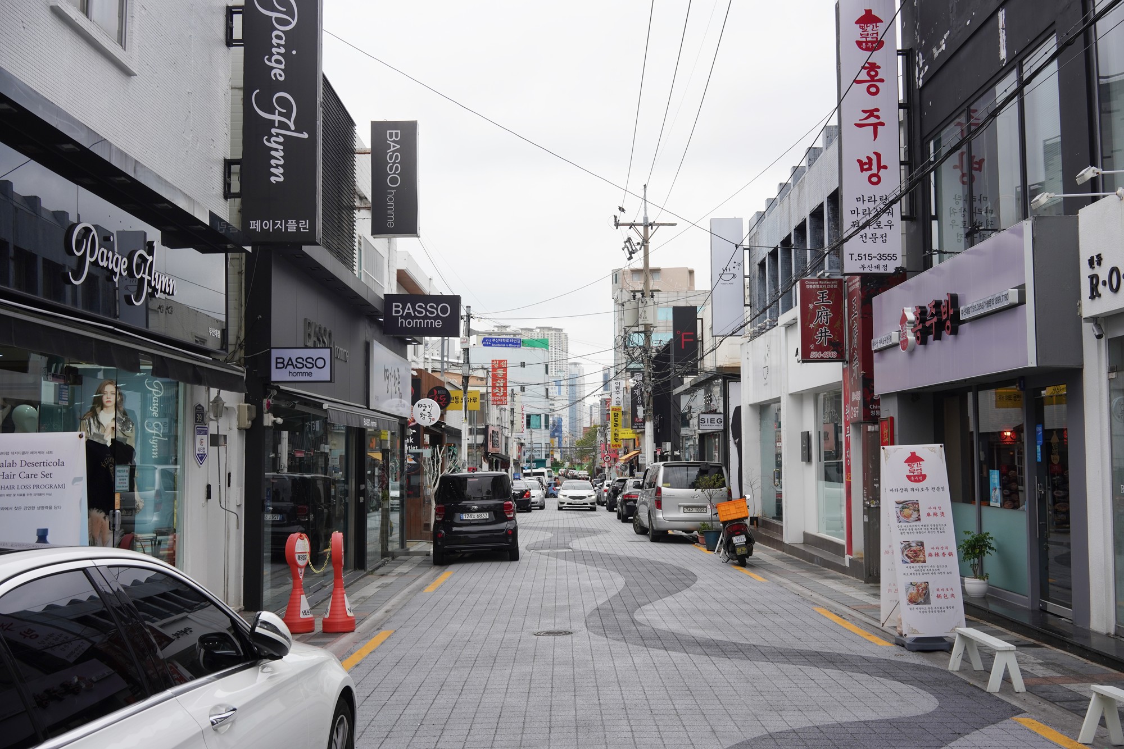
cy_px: 374
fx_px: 1093
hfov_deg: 54.4
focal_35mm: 35
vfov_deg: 37.9
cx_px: 562
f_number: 14
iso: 400
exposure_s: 1/100
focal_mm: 35
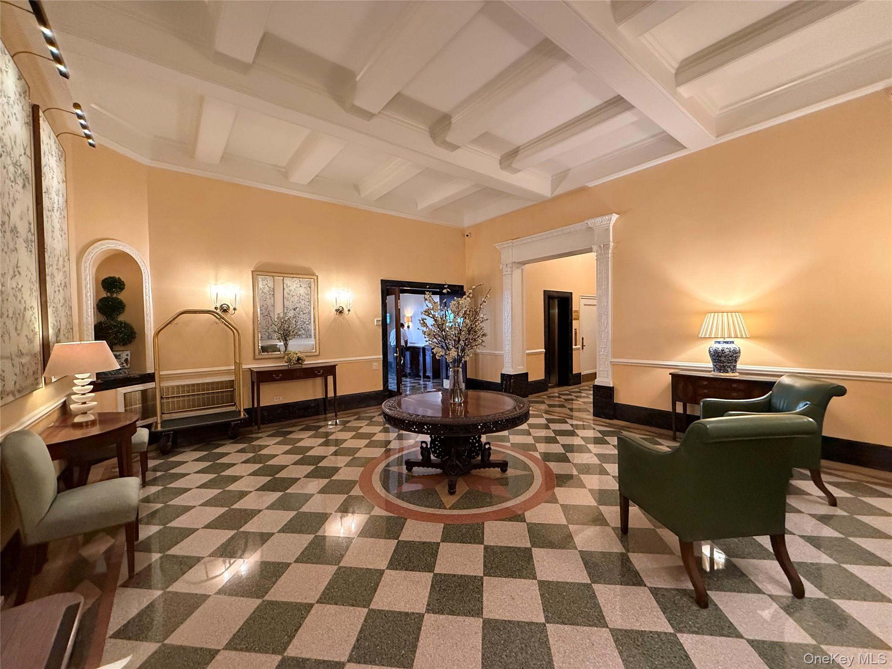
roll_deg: +2.3
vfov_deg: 85.7
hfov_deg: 102.1
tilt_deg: -0.2
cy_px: 334
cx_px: 446
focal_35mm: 14
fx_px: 361
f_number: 2.2
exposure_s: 1/60
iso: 640
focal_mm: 2.22
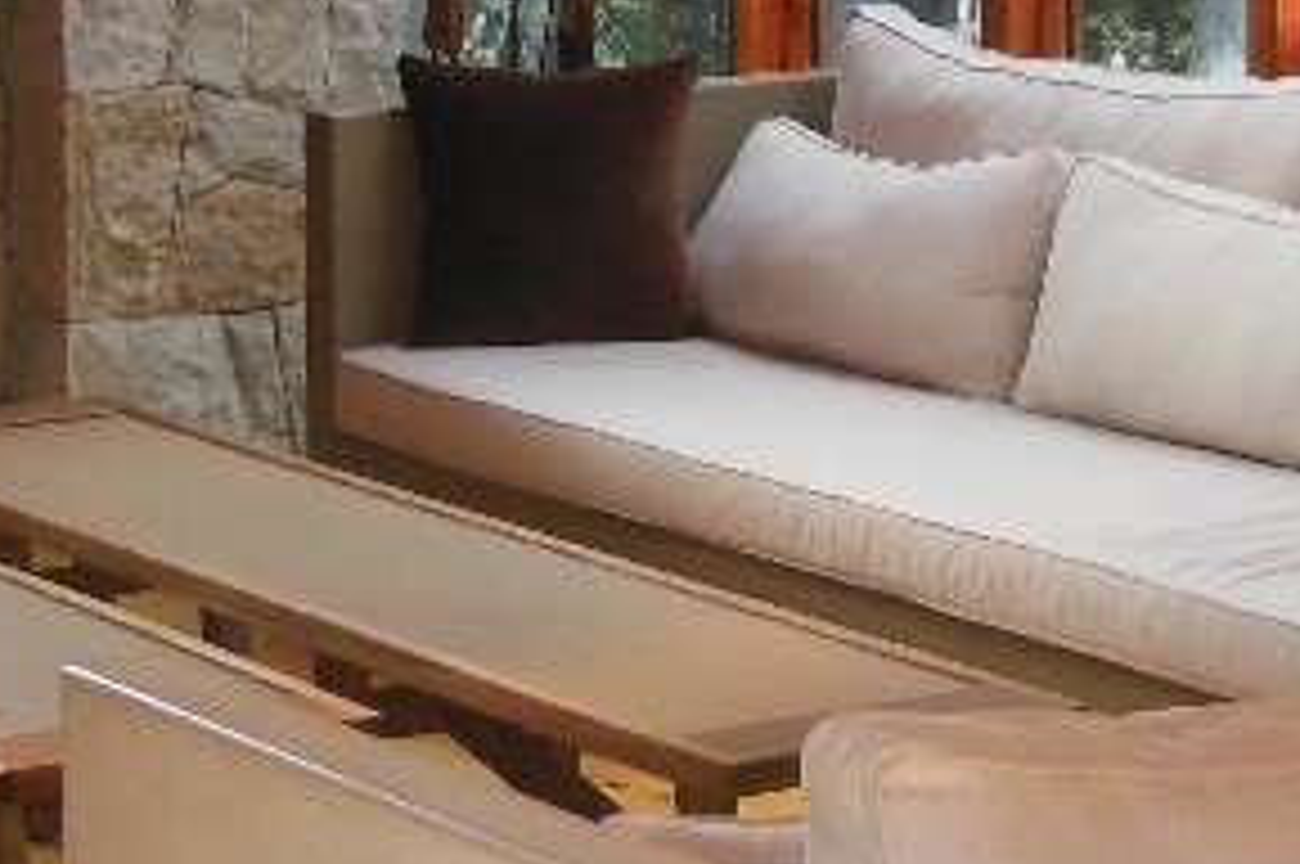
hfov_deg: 14.1
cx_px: 675
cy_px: -88
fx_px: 5266
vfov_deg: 9.3
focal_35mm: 146
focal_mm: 8
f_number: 4.4
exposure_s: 1/30
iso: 400
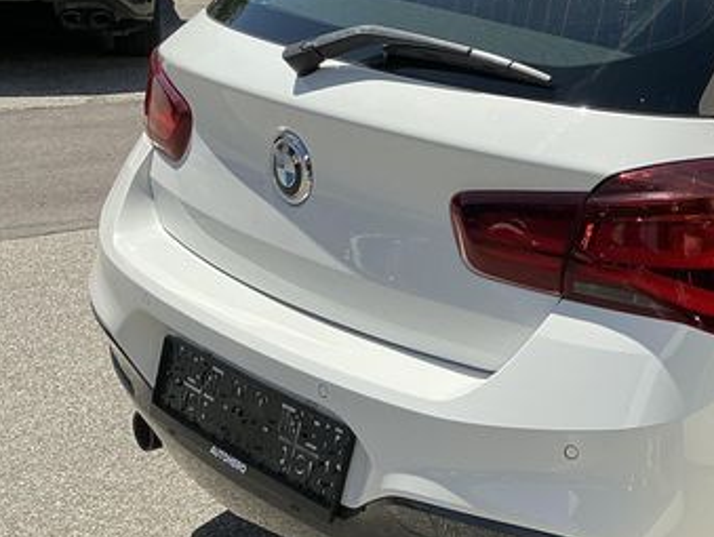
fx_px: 1363
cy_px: 213
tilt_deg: -15.4
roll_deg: -5.2
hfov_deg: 26.6
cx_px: 821
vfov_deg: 22.3
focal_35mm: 66
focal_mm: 3
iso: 25
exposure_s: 1/1577
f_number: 1.8
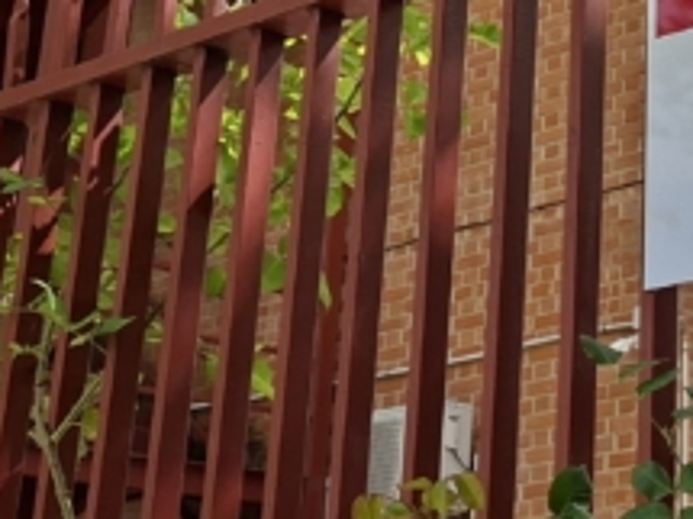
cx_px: 809
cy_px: -52
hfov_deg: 19.7
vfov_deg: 15.3
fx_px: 1881
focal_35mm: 94
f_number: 1.8
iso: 40
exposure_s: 1/1661
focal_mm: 5.54
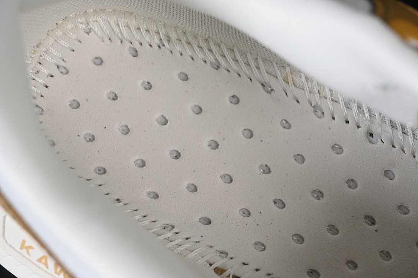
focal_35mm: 75
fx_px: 871
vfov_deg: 18.2
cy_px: 139
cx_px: 209
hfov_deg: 27.0
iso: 160
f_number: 7.1
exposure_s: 1/60
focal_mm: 50
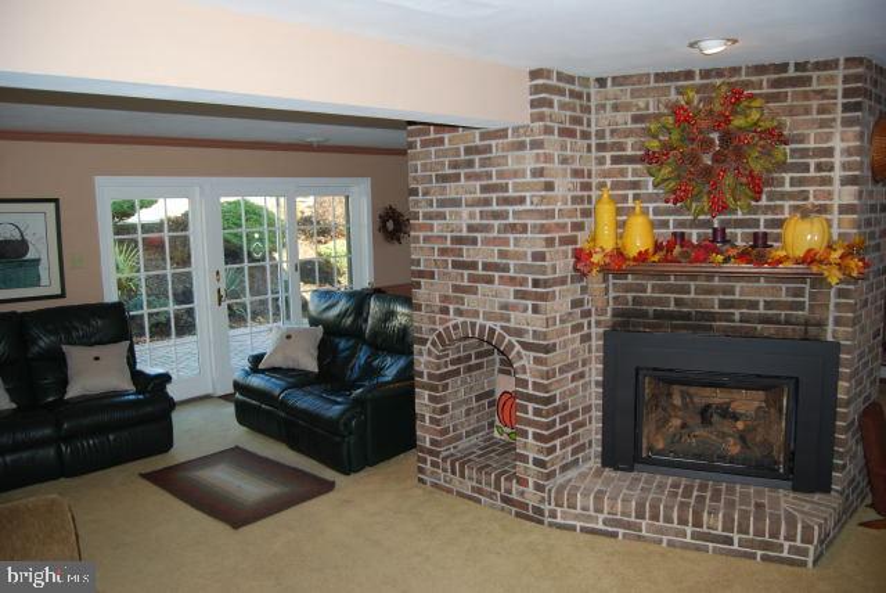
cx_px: 443
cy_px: 296
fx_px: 665
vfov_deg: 48.0
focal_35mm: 27
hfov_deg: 67.3
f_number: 3.5
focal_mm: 18
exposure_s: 1/60
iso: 200
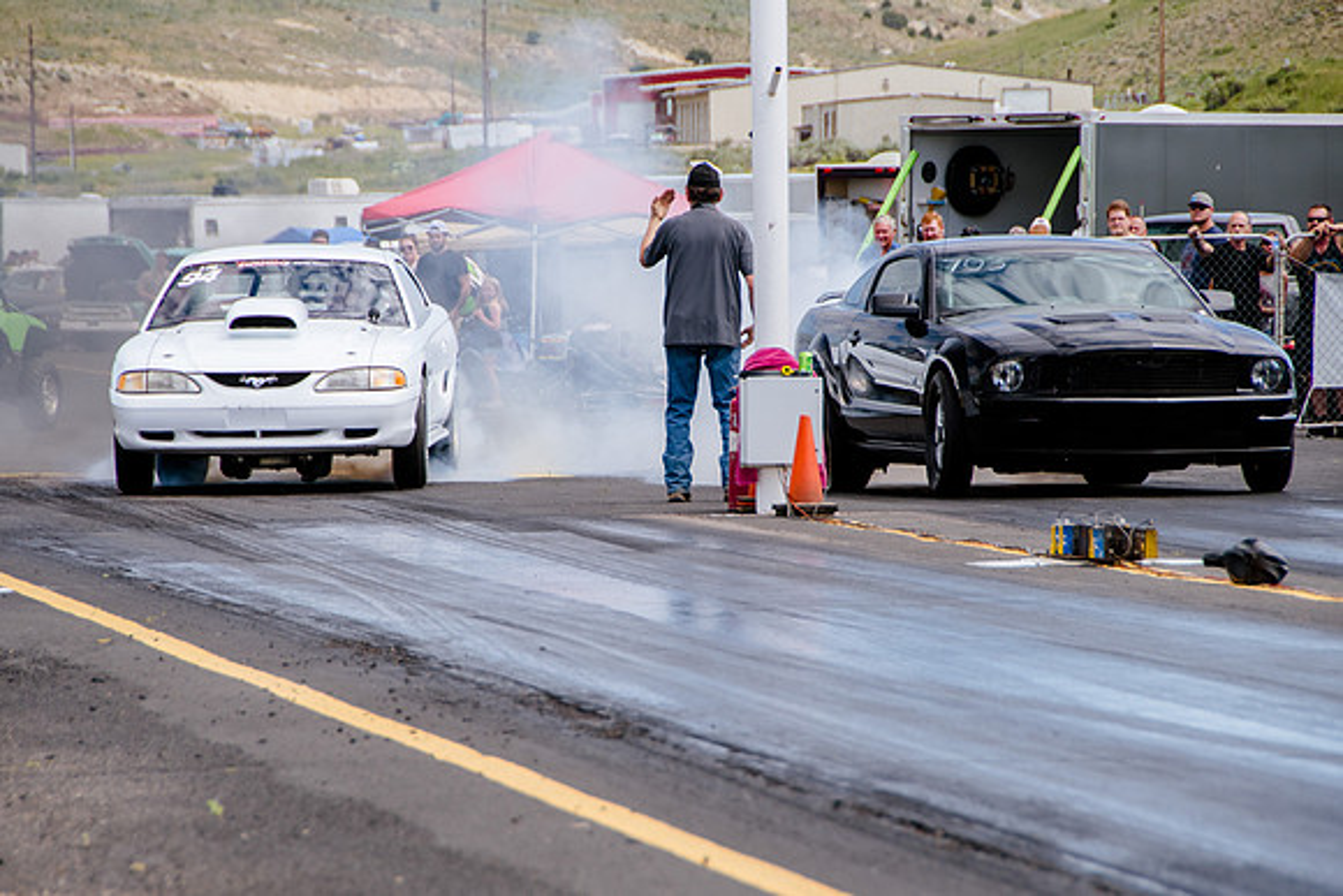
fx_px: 8701
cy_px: 448
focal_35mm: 233
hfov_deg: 8.8
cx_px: 672
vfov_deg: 5.9
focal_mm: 150
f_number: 7.1
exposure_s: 1/400
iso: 200
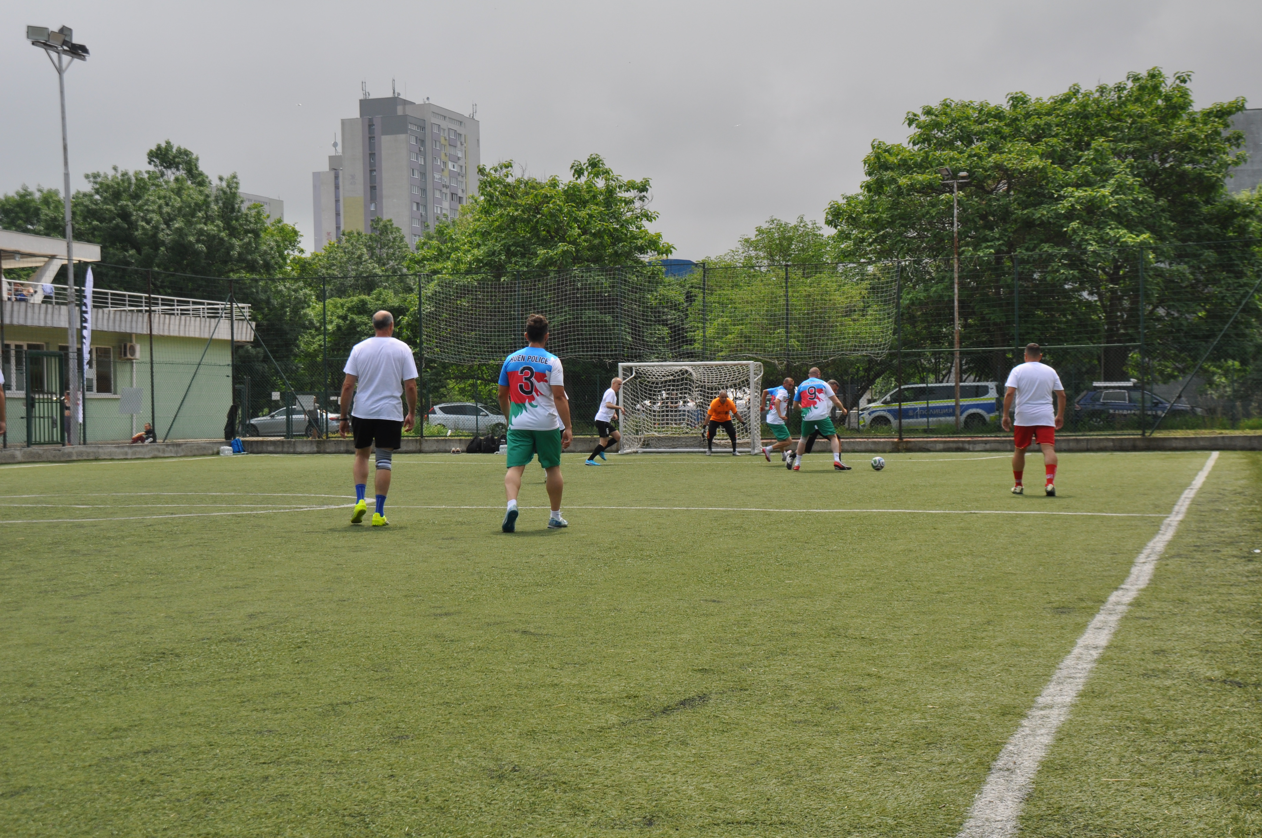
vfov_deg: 25.7
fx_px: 1838
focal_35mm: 52
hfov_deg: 37.9
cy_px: 419
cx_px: 631
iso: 200
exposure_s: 1/320
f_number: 9
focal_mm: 35
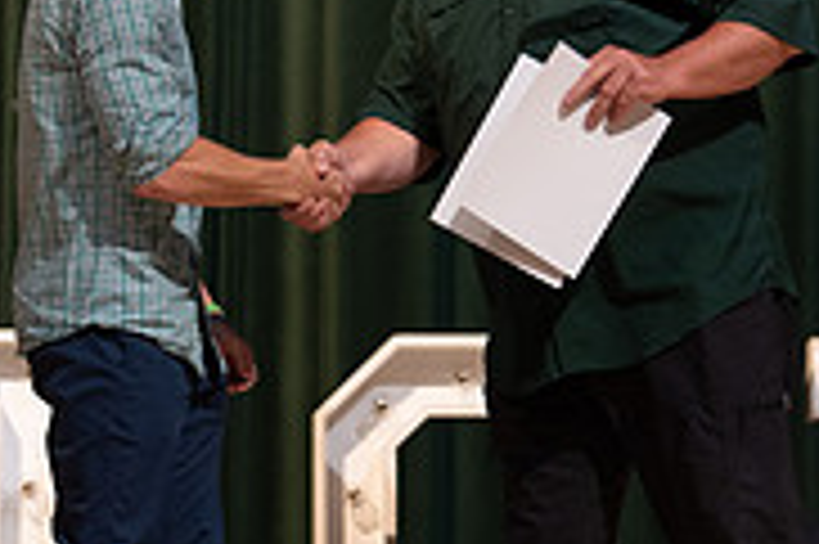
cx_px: 471
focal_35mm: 179
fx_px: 4068
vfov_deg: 7.7
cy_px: 285
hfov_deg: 11.5
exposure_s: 1/320
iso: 500
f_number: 1.2
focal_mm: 50
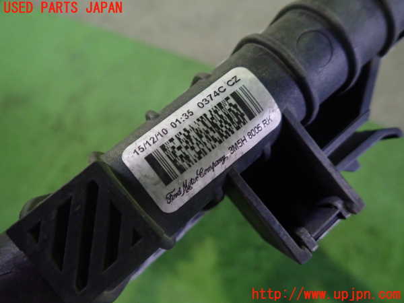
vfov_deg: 54.9
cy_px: 152
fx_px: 292
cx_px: 202
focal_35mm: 25
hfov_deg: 69.4
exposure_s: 1/30
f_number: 2
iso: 640
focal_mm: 4.5
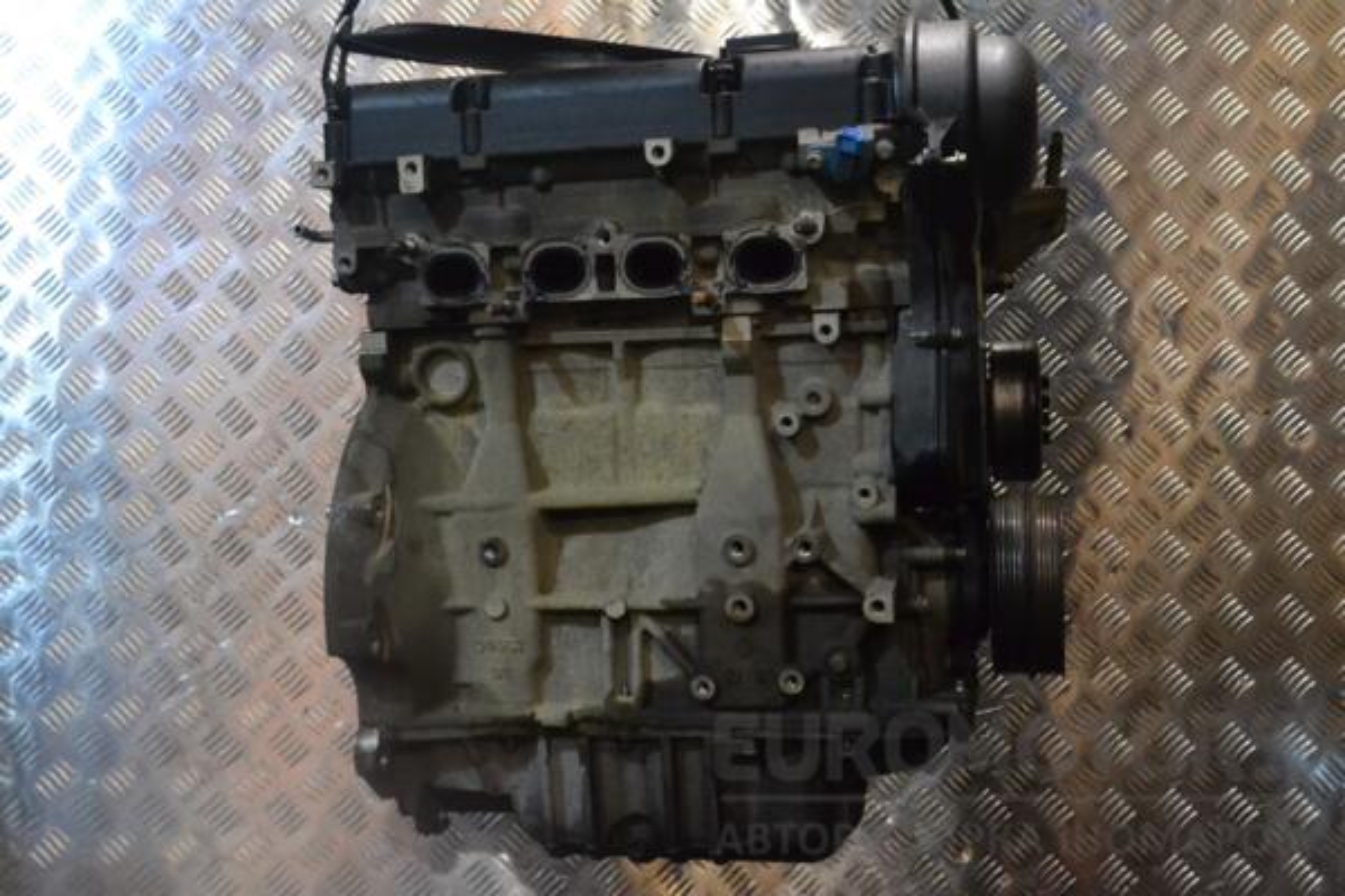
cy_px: 448
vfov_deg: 31.9
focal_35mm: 42
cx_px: 672
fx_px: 1569
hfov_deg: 46.4
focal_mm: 28
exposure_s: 1/125
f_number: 5.6
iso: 3200
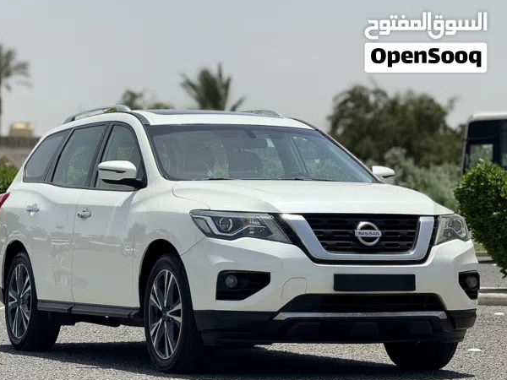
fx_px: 1875
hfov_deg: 15.4
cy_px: 194
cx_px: 237
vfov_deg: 11.6
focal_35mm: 128
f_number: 2.8
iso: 64
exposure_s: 1/2933
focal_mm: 15.66
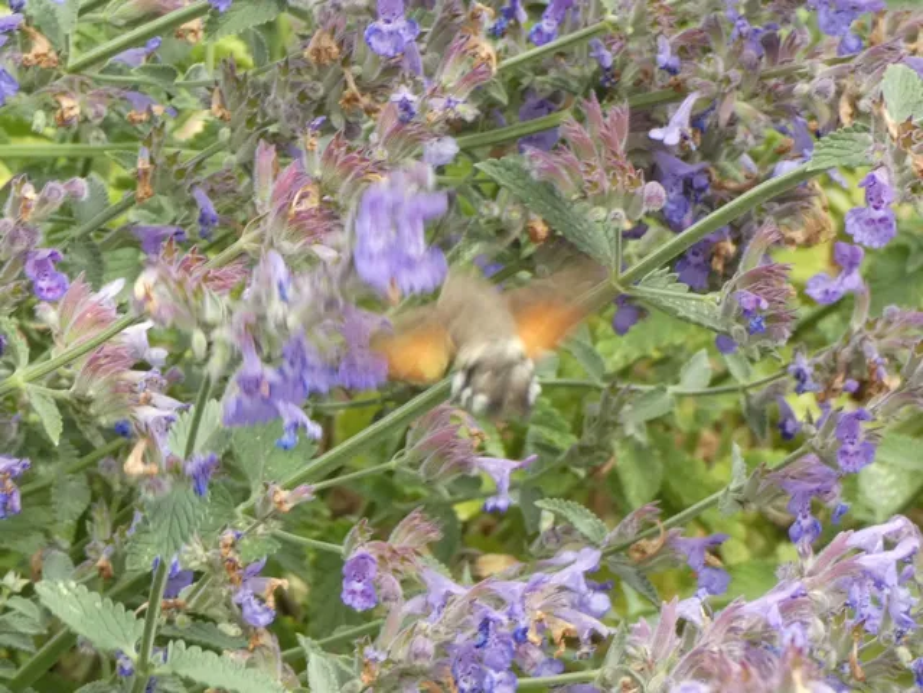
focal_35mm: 144
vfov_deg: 10.3
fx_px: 3840
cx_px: 462
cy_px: 346
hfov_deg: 13.7
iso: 200
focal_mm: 25.8
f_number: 5.3
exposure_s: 1/80
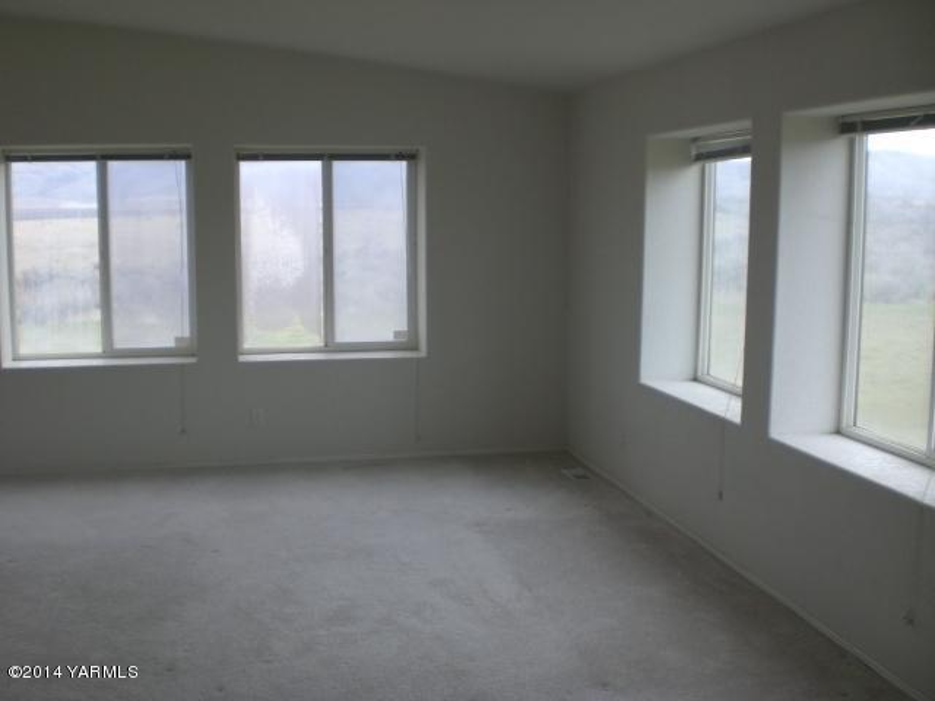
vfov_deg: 37.7
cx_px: 468
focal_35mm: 38
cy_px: 350
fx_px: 1026
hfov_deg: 49.0
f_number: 3.1
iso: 100
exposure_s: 1/80
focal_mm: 6.3
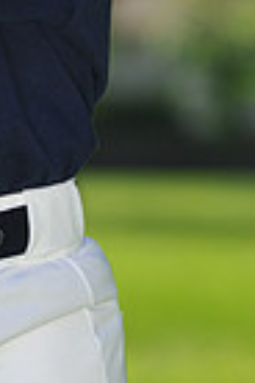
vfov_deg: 3.8
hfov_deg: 2.5
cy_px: -172
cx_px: -103
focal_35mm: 546
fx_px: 5801
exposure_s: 1/1250
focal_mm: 130
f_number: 4
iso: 200
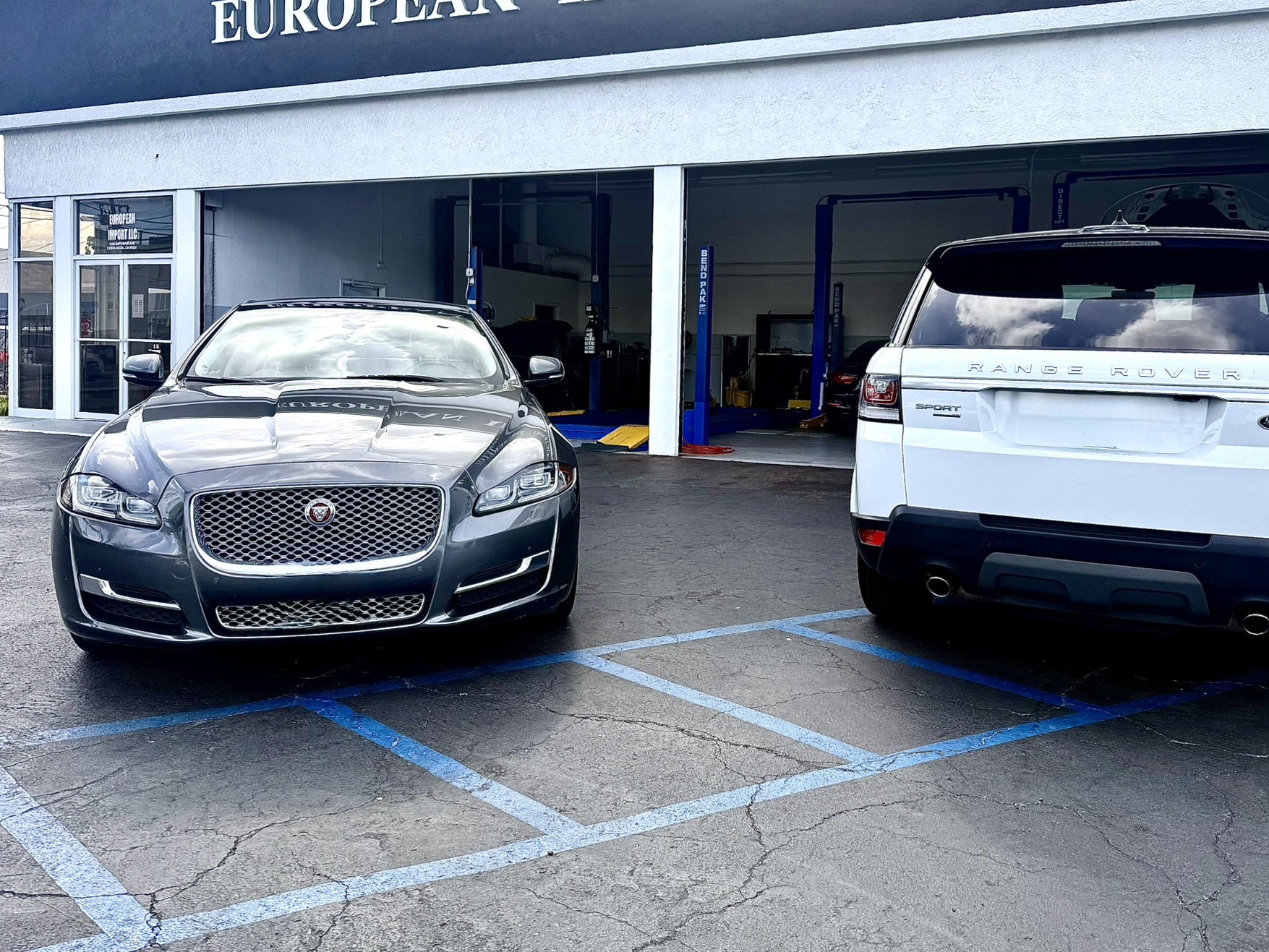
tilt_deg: -1.8
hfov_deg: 63.2
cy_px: 402
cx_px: 717
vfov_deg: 49.6
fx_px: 1027
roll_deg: -1.2
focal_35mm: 28
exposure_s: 1/1553
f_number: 1.78
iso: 80
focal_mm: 6.76
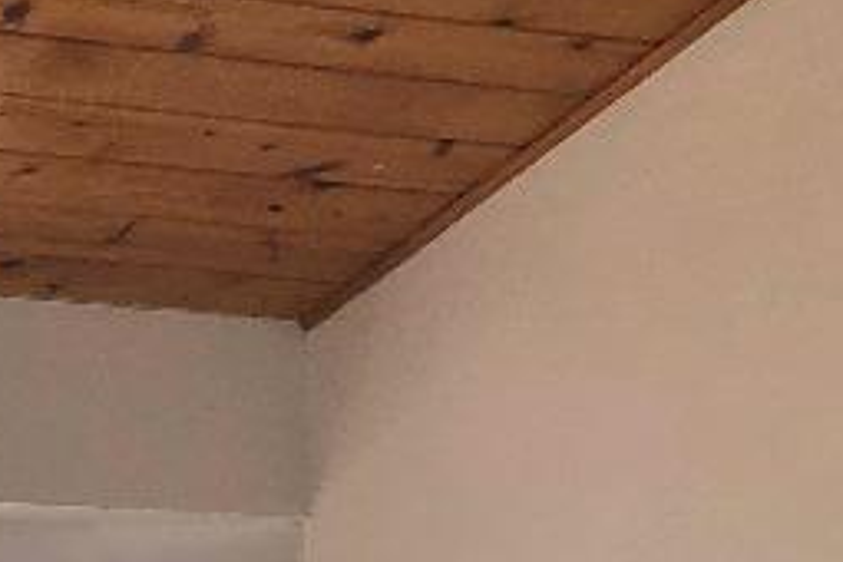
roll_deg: -0.2
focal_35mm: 117
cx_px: -843
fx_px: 2740
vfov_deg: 11.3
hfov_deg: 14.5
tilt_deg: +1.3
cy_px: 830
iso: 20
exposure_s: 1/228
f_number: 1.8
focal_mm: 3.99
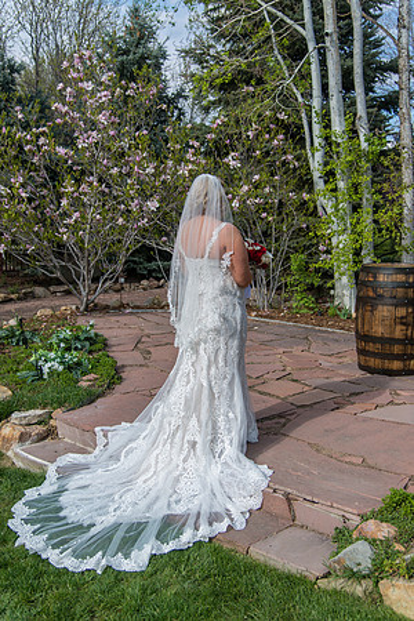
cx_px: 207
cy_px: 310
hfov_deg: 35.1
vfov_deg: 50.7
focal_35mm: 38
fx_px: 655
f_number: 4
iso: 80
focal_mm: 38
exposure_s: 1/800
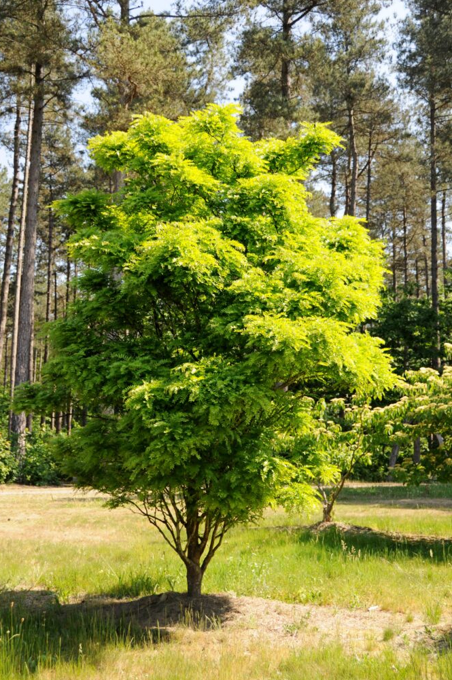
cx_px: 222
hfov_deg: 30.1
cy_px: 336
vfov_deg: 44.1
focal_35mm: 45
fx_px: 840
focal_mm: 29
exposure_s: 1/1600
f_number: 4
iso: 640
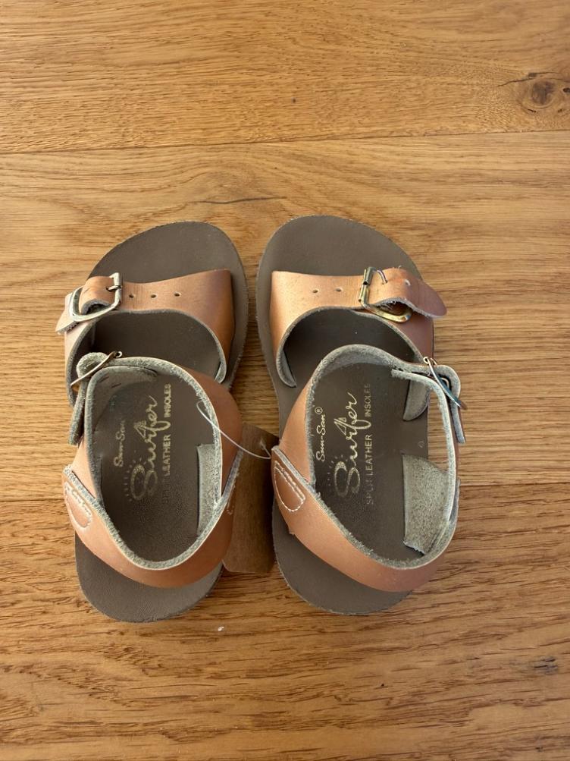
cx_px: 285
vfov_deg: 71.6
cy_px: 380
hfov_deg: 56.8
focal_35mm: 24
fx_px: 527
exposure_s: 1/121
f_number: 2.2
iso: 160
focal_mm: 2.22
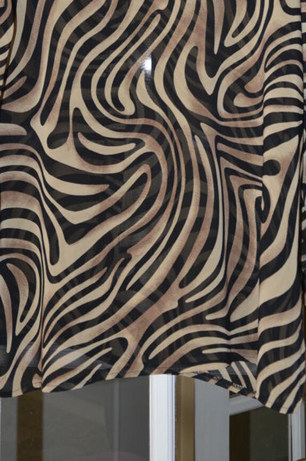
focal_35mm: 83
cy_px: 63
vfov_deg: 23.9
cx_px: 88
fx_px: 1061
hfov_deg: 16.4
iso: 500
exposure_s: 1/60
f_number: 4.2
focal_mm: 32
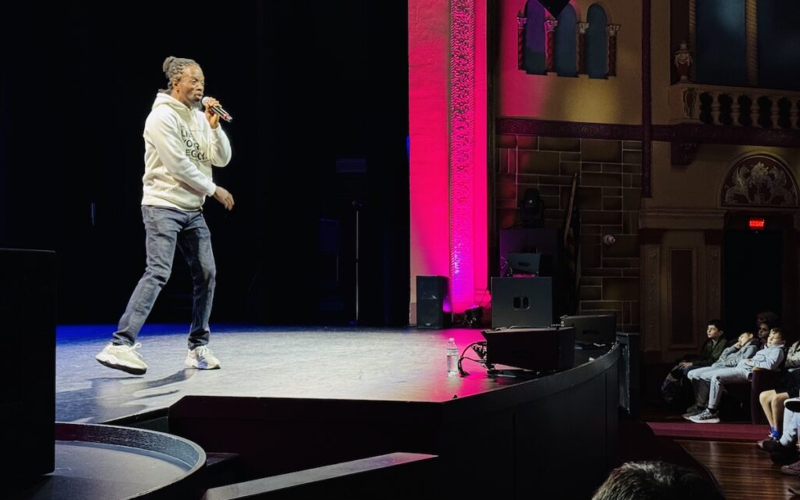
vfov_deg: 25.3
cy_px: 255
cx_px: 400
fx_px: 1112
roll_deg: +0.1
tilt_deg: +1.6
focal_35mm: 51
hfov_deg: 39.6
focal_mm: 6.76
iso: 400
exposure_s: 1/40
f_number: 1.78
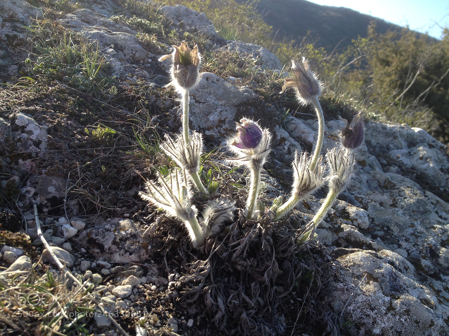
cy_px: 168
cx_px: 224
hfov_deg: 52.6
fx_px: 454
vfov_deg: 40.7
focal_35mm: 35
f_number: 2.4
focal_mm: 4.28
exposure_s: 1/613
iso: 50
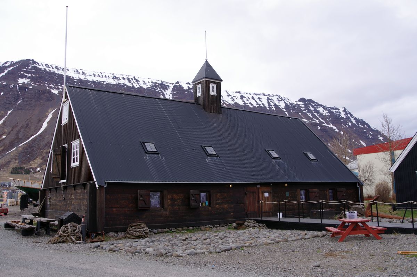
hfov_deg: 59.5
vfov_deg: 41.6
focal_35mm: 32
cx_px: 208
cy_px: 138
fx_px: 365
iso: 100
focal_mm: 21
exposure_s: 1/100
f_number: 8
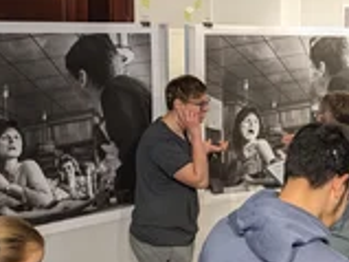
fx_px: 705
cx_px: 383
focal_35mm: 70
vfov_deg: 20.9
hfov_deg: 25.7
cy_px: 90
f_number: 1.89
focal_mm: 5.43
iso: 261
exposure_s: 1/100
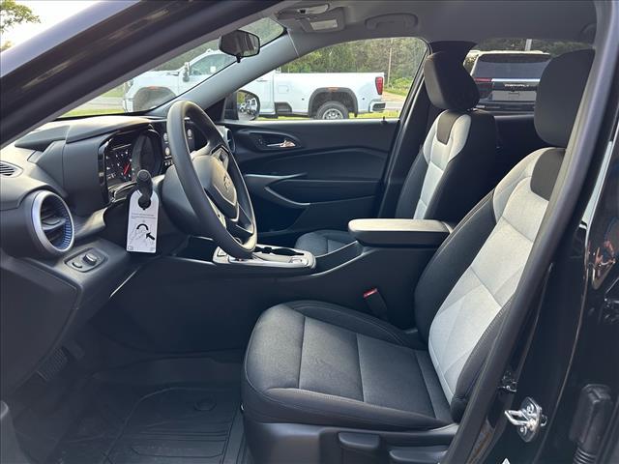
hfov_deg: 67.3
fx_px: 465
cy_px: 232
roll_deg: -1.9
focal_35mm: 26
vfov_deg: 53.1
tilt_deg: -18.7
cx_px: 310
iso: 125
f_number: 1.5
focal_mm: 5.7
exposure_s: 1/77
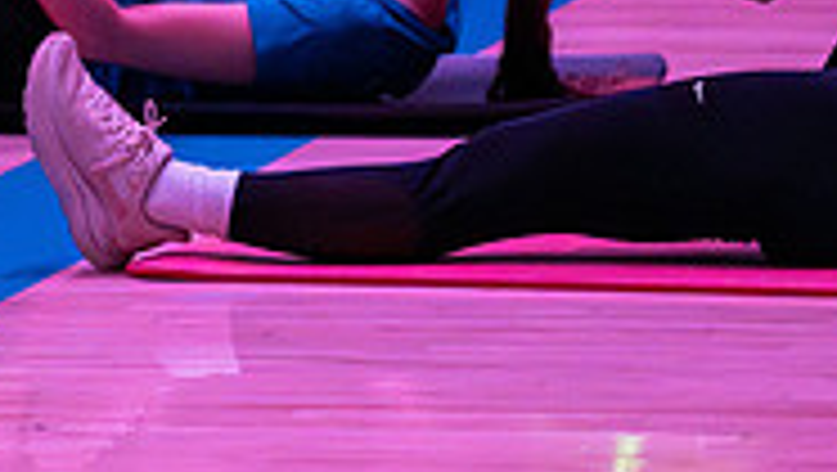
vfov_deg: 3.0
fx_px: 8996
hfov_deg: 5.3
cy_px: -48
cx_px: 768
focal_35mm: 405
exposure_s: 1/1000
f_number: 2.8
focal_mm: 105
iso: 12800
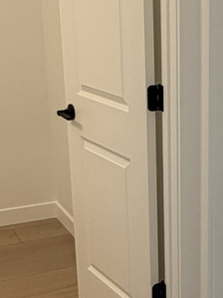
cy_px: 193
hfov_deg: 19.3
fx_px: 619
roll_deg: -2.1
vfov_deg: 26.9
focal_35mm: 72
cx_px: 267
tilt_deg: -17.6
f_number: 2.2
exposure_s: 1/120
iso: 125
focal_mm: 2.22
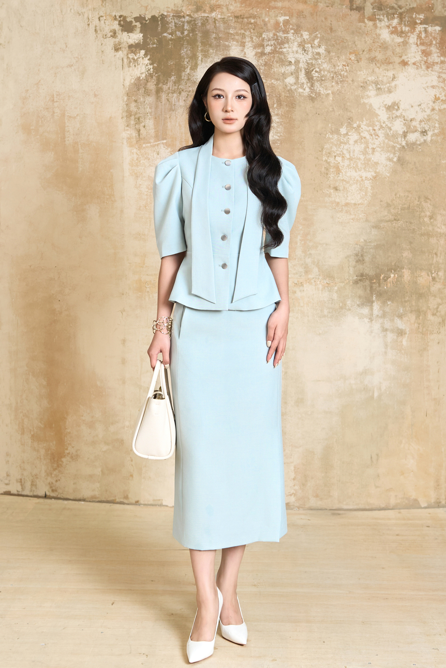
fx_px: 836
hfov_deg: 29.9
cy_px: 334
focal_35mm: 45
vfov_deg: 43.6
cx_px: 223
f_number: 4
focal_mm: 30
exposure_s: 1/160
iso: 200
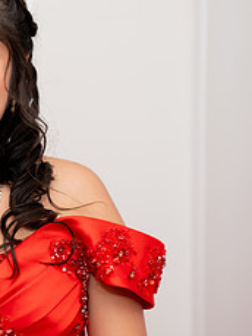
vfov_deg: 14.0
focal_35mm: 141
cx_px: -18
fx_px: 1367
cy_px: 145
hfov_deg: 10.4
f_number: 2.8
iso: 100
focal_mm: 58
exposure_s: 1/80
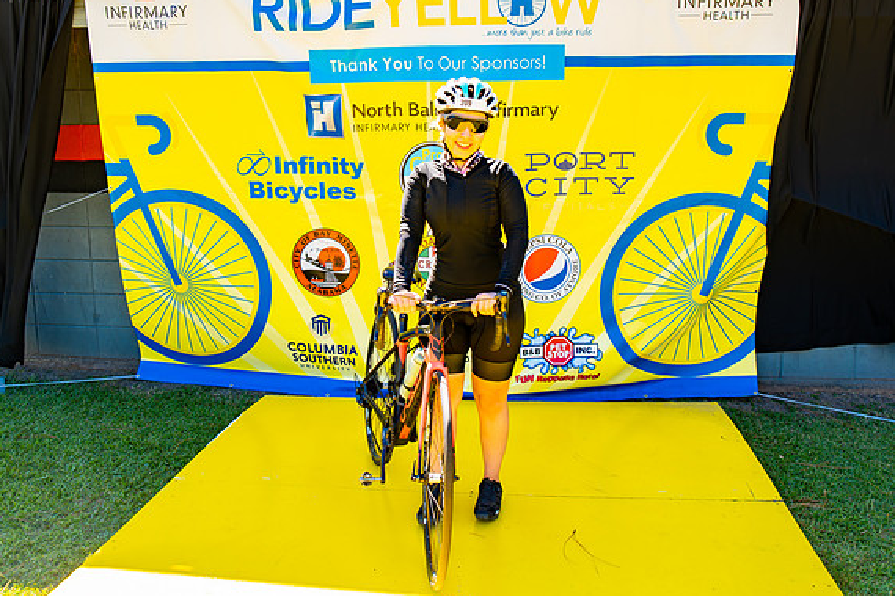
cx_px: 460
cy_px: 258
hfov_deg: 57.2
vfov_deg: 39.9
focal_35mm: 33
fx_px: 820
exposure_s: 1/200
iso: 100
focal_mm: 26
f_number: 2.8
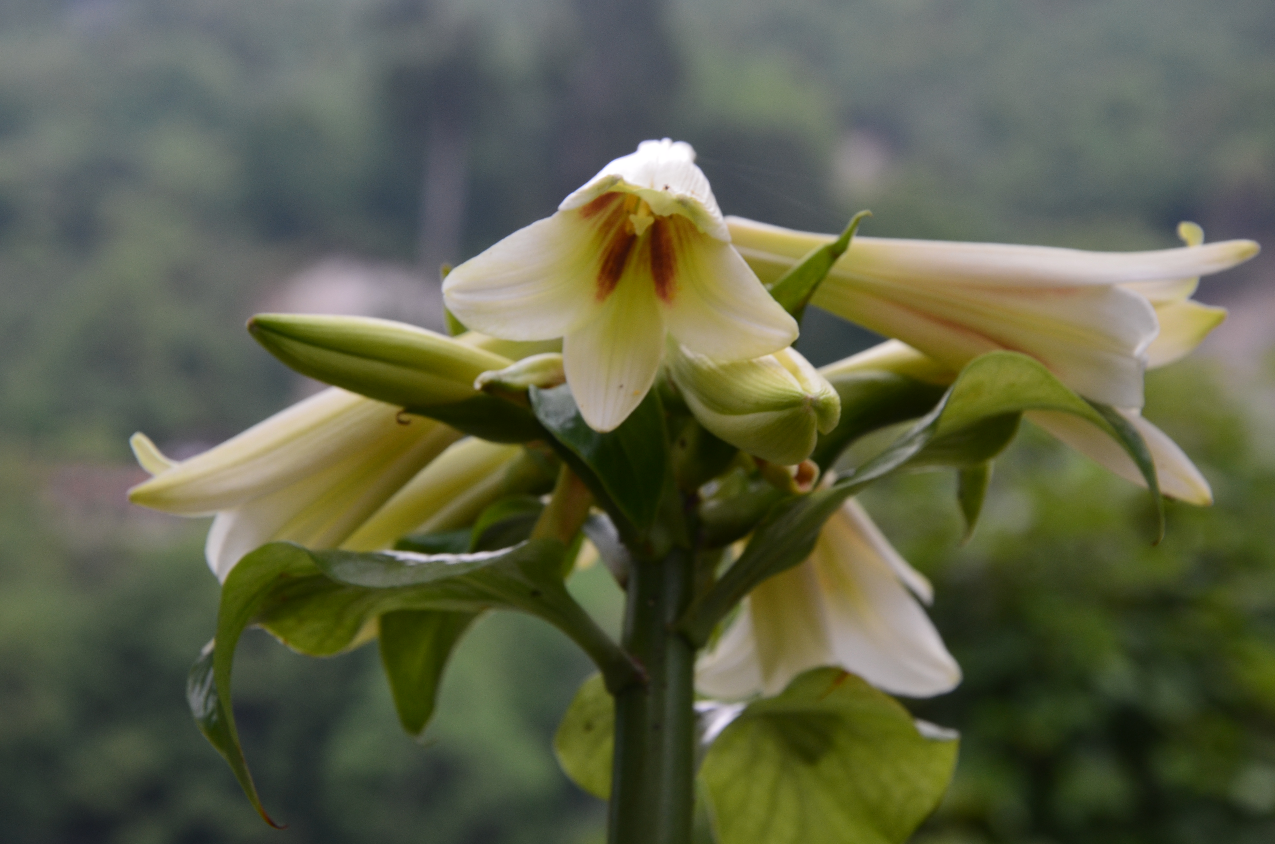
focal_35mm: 120
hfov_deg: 17.1
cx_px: 638
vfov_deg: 11.4
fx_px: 4241
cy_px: 422
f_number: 10
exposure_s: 1/60
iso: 280
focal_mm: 80
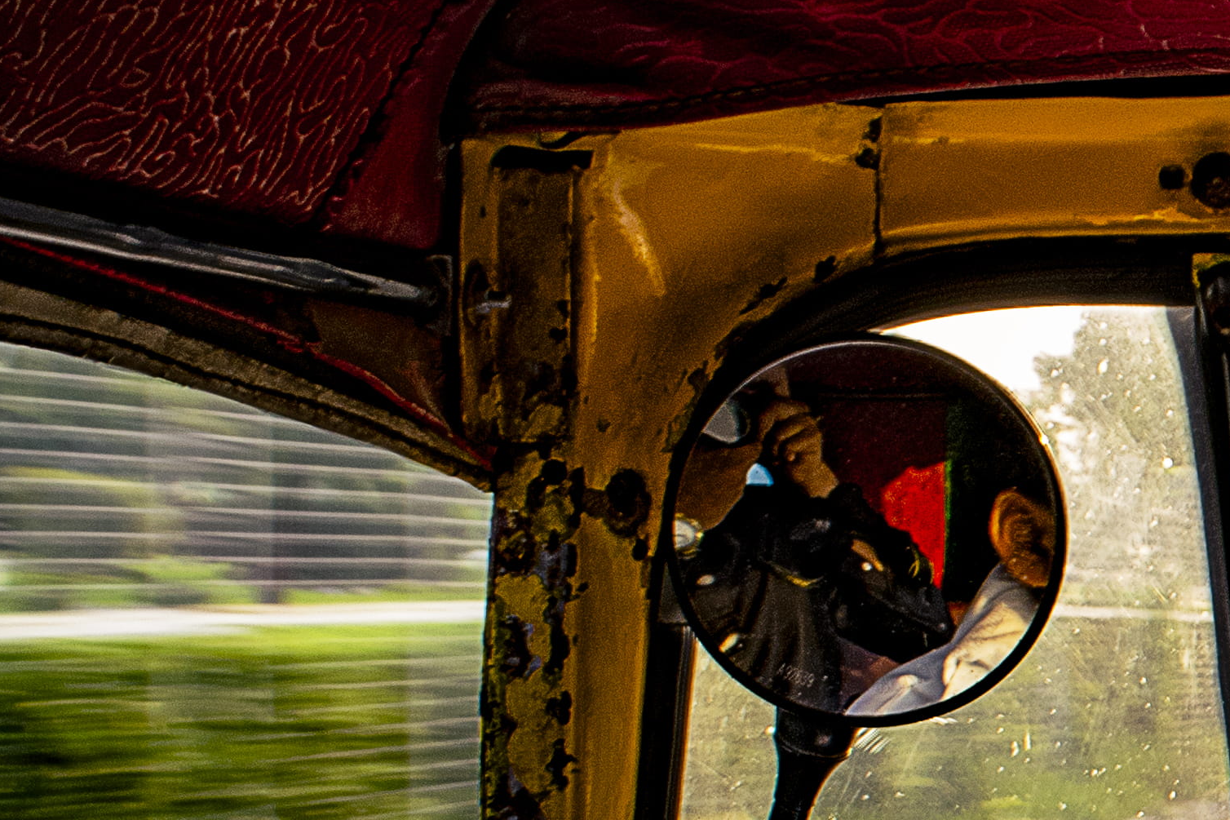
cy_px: 881
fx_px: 3587
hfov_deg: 16.9
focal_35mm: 105
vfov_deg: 12.8
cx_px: 2048
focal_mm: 18
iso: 200
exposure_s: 1/15
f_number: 11
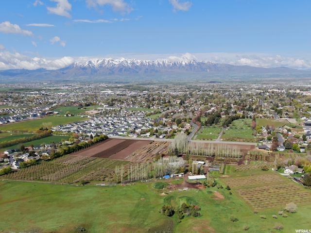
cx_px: 156
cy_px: 116
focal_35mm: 30
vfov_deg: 46.8
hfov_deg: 60.0
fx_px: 270
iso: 400
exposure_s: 1/1000
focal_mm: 5.22
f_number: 3.1
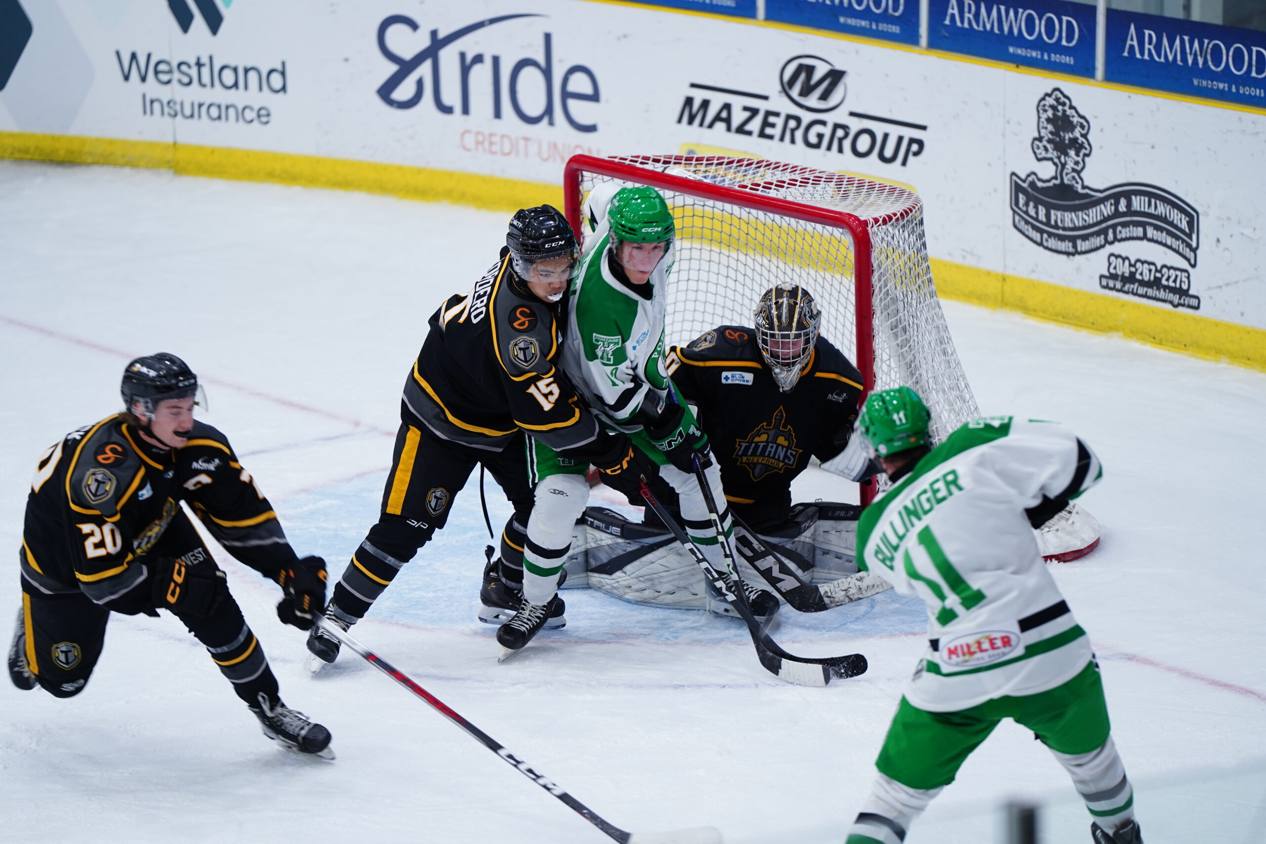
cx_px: 633
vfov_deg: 6.9
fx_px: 7033
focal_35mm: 200
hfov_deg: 10.3
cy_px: 422
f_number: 2.8
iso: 640
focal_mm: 200
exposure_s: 1/250
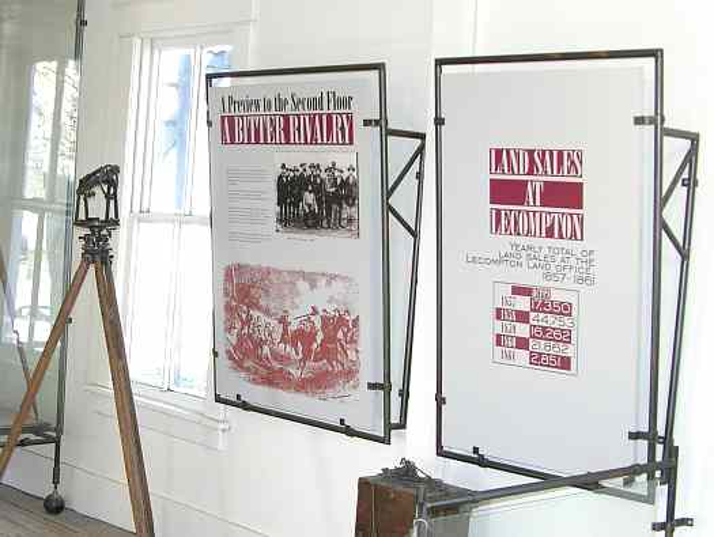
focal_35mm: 35
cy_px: 268
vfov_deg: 40.8
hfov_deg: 52.6
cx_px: 357
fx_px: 723
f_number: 2.8
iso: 100
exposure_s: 1/30
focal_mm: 8.9
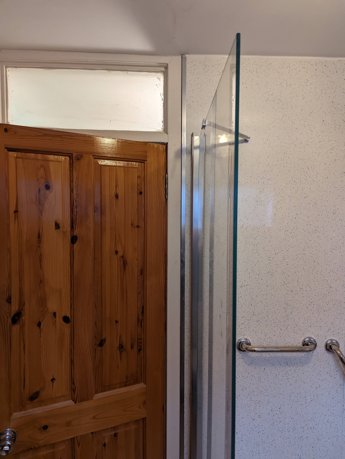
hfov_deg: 56.9
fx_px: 318
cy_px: 230
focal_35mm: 24
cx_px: 172
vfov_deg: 71.5
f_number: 1.85
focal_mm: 6.81
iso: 322
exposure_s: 1/100
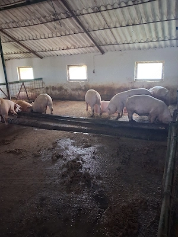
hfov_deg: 51.4
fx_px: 185
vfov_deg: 65.3
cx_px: 89
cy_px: 118
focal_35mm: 27
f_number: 1.8
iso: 640
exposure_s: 1/33
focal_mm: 4
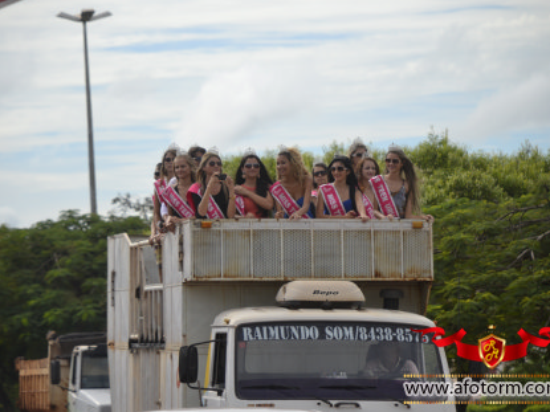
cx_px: 265
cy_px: 195
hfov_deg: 8.4
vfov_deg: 6.3
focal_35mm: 235
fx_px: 3726
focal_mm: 135
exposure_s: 1/500
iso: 100
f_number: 5.6
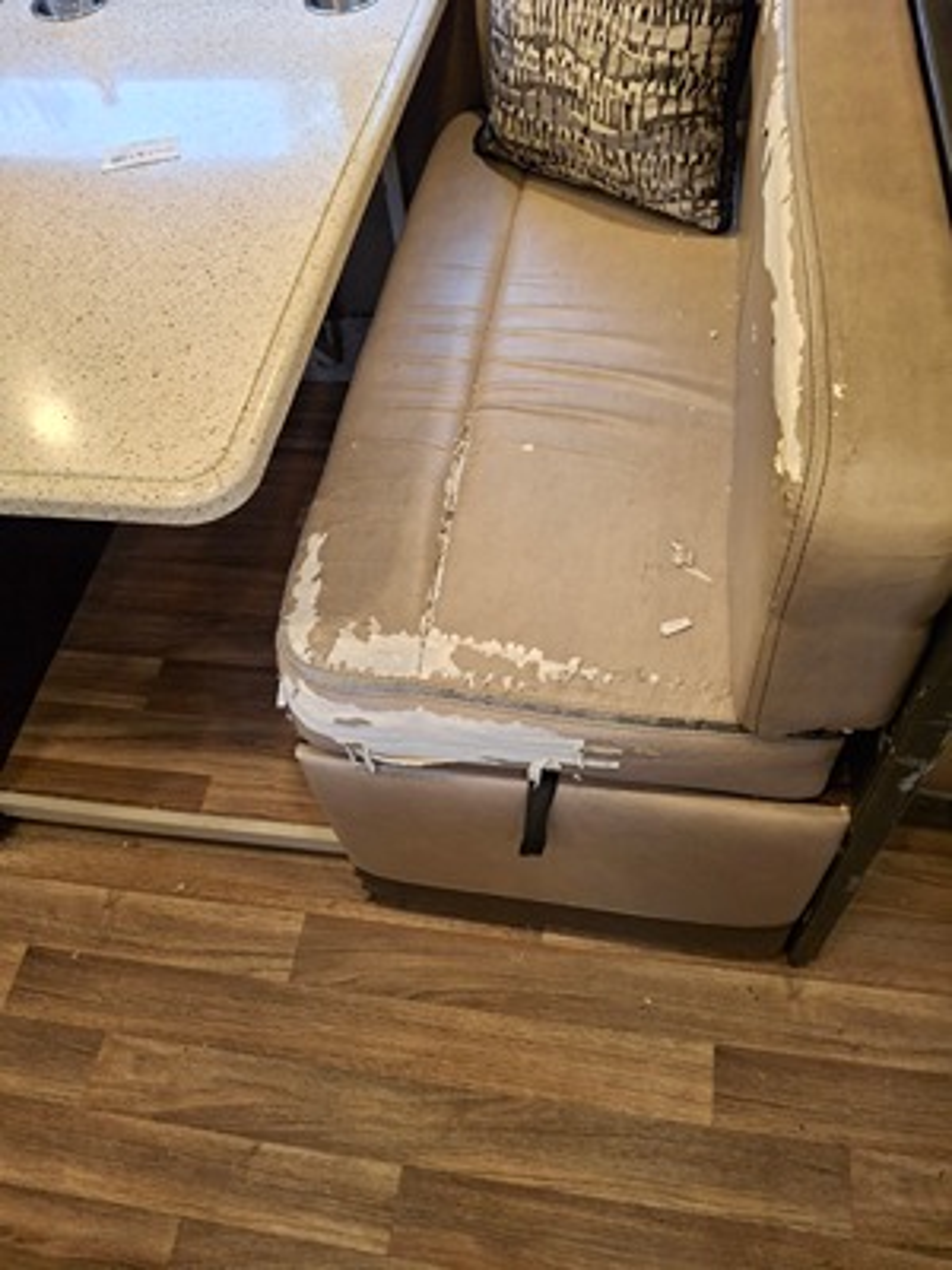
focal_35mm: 25
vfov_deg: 69.4
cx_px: 476
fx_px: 917
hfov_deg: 54.9
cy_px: 635
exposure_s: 1/50
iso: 160
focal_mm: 4.69
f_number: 1.8
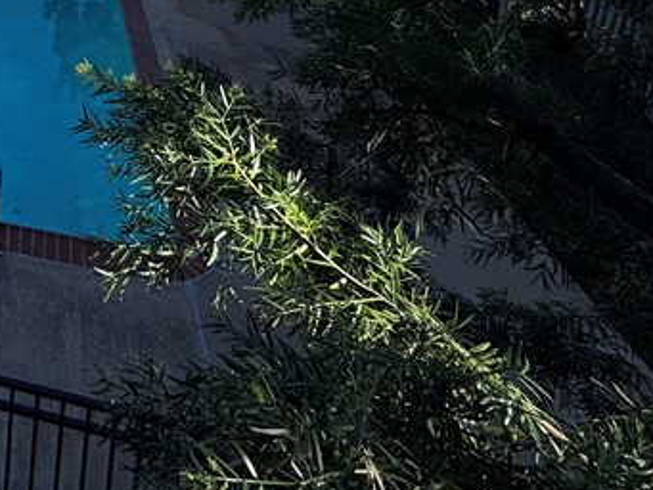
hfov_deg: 32.5
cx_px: -213
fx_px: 793
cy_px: -188
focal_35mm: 42
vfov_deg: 27.2
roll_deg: +1.2
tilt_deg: -12.5
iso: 50
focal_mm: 2.22
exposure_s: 1/1217
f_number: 2.2
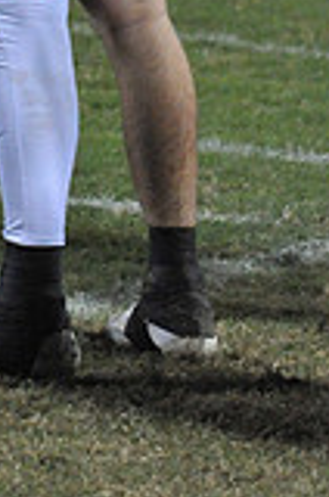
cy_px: -363
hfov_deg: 2.2
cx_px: -118
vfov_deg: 3.3
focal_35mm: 618
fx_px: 8508
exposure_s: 1/160
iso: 6400
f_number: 6.3
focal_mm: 170
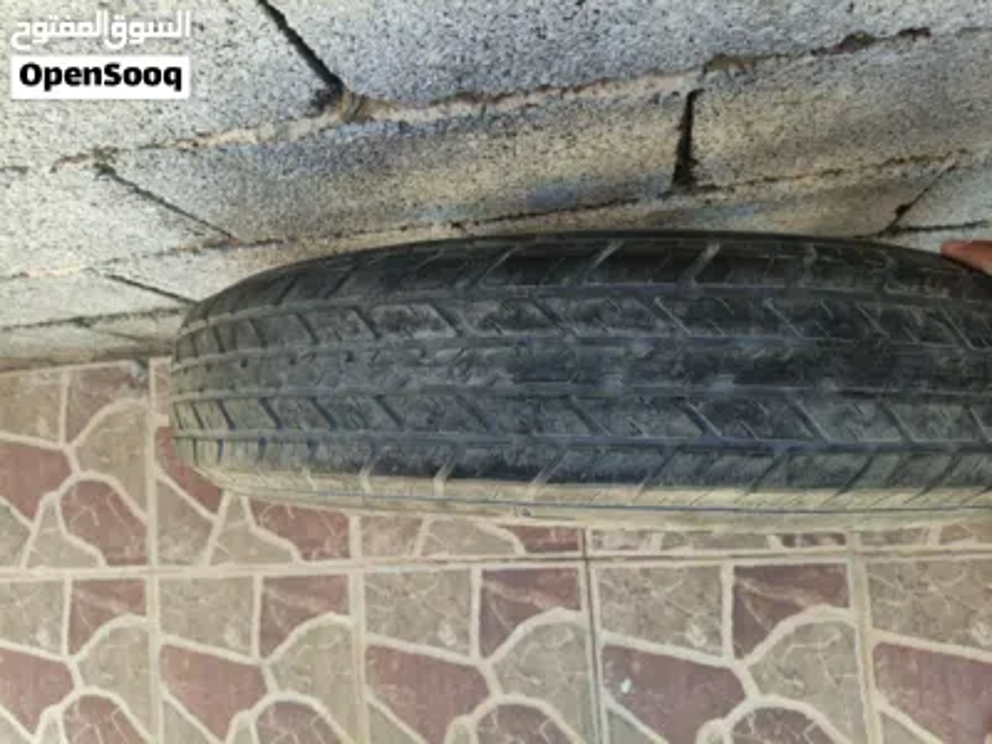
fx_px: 659
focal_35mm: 23
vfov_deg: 58.9
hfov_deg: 73.9
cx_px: 496
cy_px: 372
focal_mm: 4.71
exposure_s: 1/195
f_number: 1.79
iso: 71
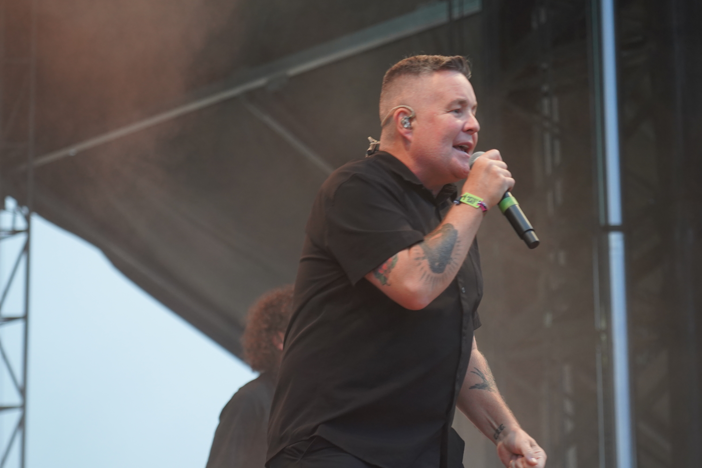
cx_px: 343
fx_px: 2515
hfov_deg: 15.9
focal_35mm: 129
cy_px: 265
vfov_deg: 10.6
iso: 1000
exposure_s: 1/160
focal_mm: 105
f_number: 4
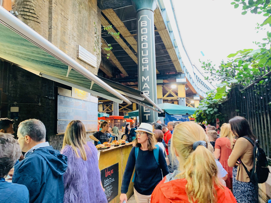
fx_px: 204
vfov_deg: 53.1
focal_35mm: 26
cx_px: 136
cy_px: 102
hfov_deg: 67.3
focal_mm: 4.25
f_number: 1.8
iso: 250
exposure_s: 1/50
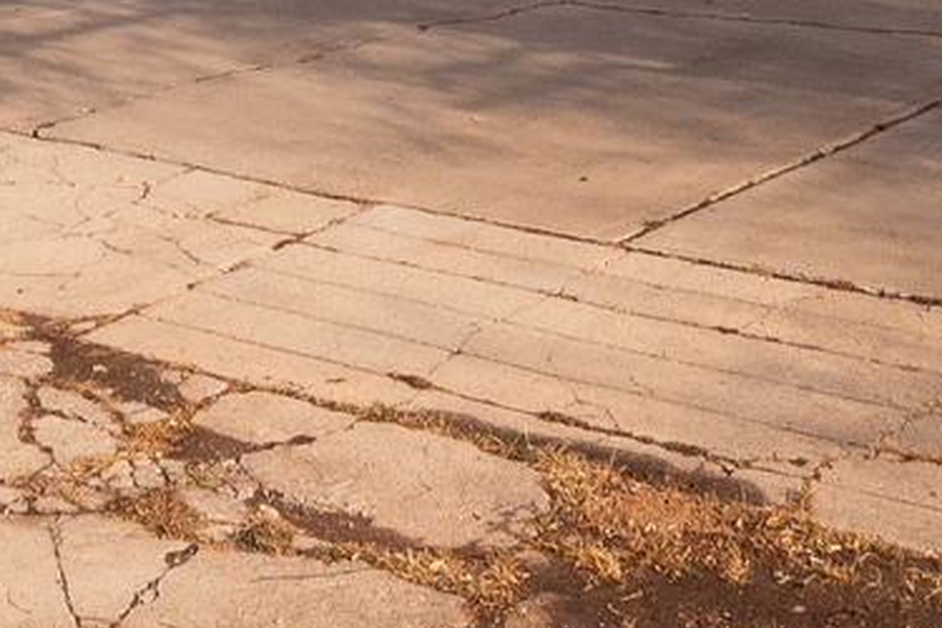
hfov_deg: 24.6
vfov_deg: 13.4
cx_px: 317
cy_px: -757
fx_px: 2145
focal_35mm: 82
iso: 200
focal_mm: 10
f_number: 5.6
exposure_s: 1/800
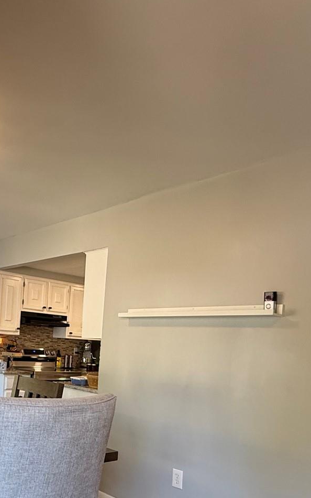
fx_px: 434
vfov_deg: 57.5
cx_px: 47
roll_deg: -4.2
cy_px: 355
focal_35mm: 32
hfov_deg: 37.5
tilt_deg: -1.0
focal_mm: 2.22
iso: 250
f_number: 2.2
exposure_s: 1/120
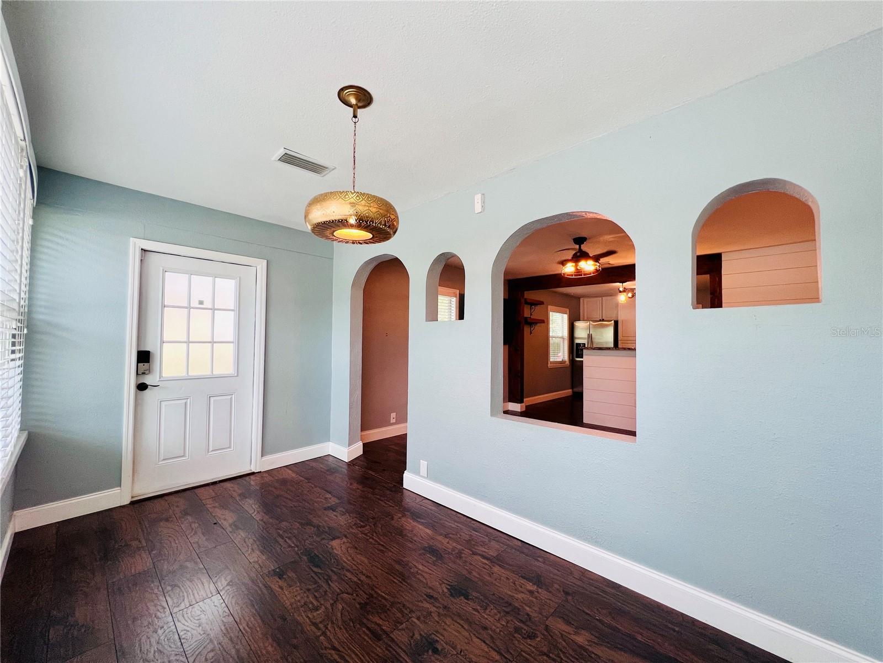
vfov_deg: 89.9
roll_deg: -0.9
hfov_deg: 106.2
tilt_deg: +0.9
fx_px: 332
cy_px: 332
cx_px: 442
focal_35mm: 13
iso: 160
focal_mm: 1.57
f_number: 1.8
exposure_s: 1/60
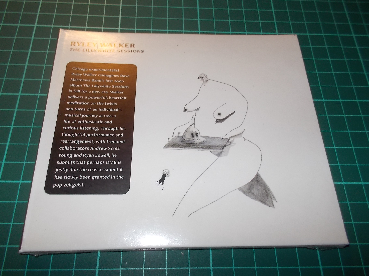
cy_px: 138
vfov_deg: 48.2
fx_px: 309
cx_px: 184
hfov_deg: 61.7
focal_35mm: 29
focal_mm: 4.1
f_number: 3.3
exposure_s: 1/30
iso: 200
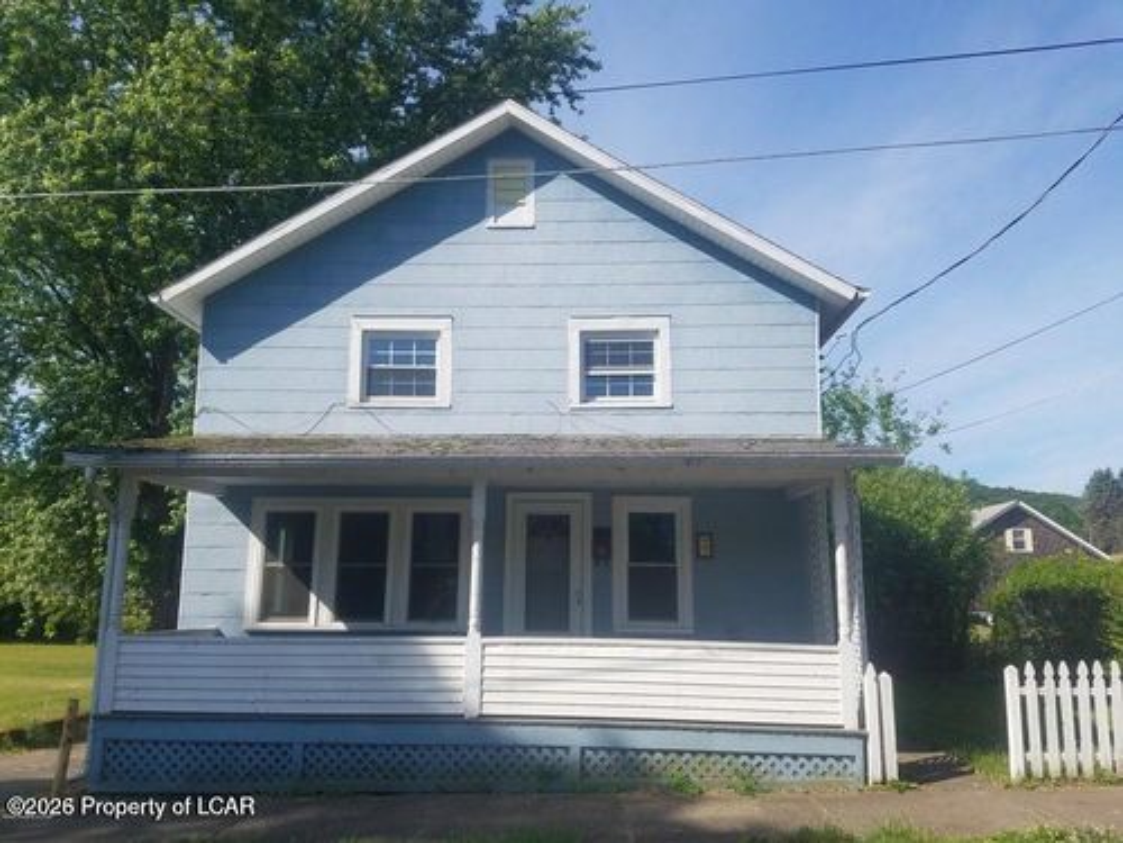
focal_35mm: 26
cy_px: 422
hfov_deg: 67.3
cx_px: 562
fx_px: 843
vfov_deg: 53.1
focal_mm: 4.2
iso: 50
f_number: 1.7
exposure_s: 1/2392
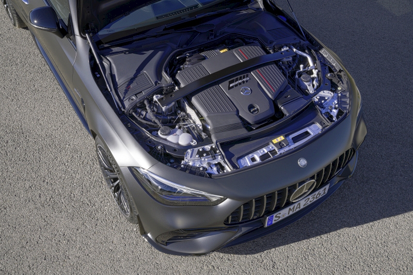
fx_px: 436
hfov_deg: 50.7
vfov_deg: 35.0
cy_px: 138
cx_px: 206
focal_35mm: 38
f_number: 14
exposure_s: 1/80
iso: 100
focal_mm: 38
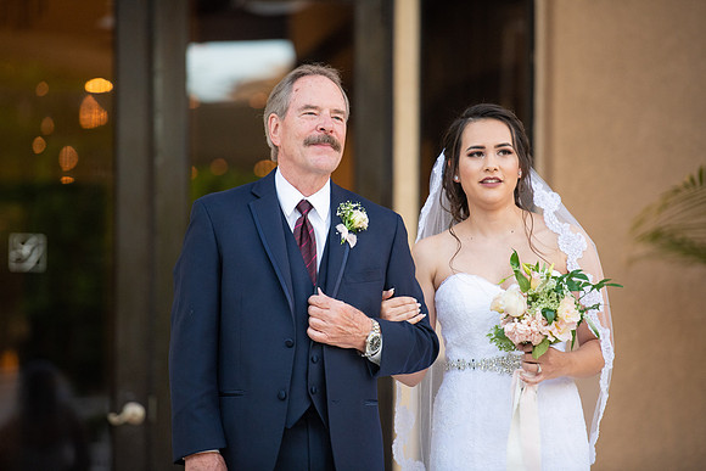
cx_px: 353
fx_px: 3727
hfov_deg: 10.8
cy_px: 236
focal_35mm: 190
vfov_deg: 7.2
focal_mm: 190
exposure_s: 1/500
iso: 1000
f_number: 2.8
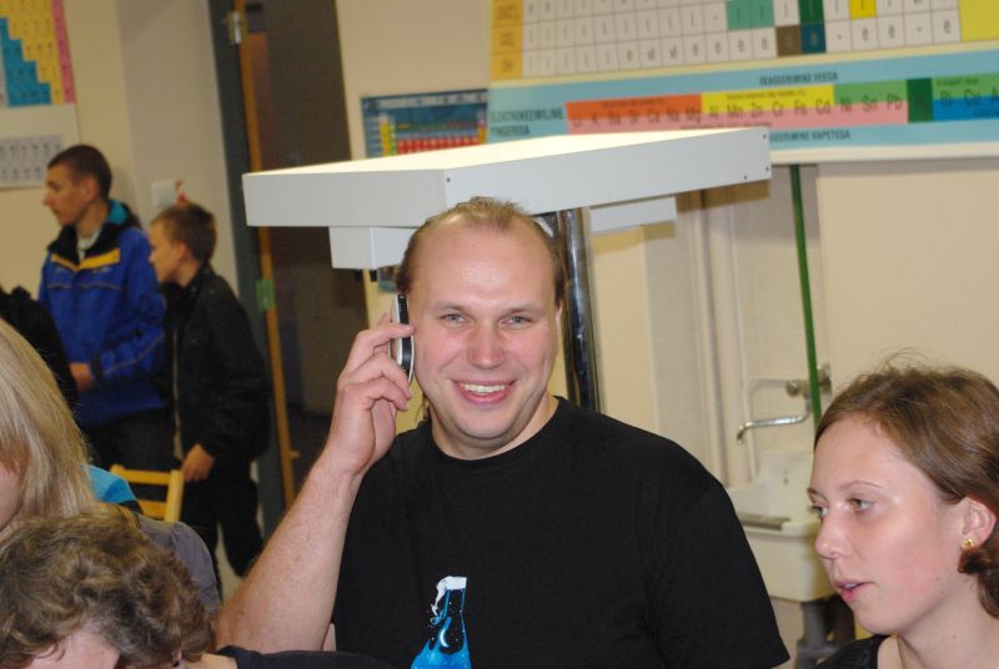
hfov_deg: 24.7
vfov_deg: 16.7
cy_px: 334
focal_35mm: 82
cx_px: 500
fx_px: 2279
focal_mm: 55
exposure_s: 1/60
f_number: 5.6
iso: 1600
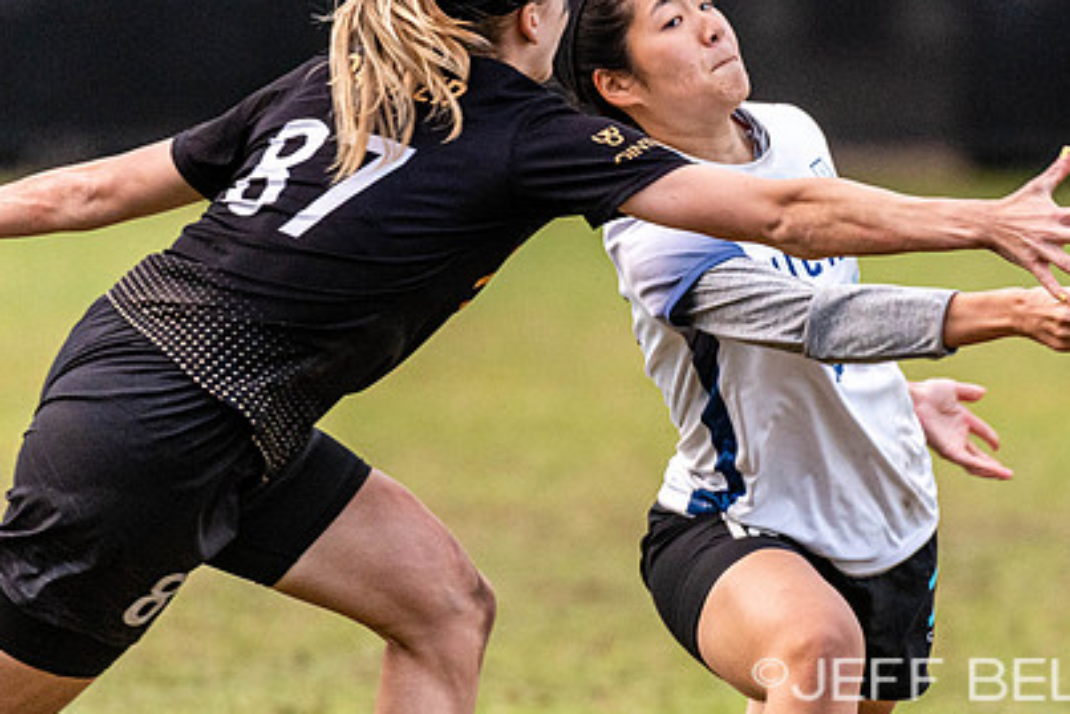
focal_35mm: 1038
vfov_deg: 1.3
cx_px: 722
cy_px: 278
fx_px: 30861
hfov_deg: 2.0
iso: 1250
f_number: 4
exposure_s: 1/1000
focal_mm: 400
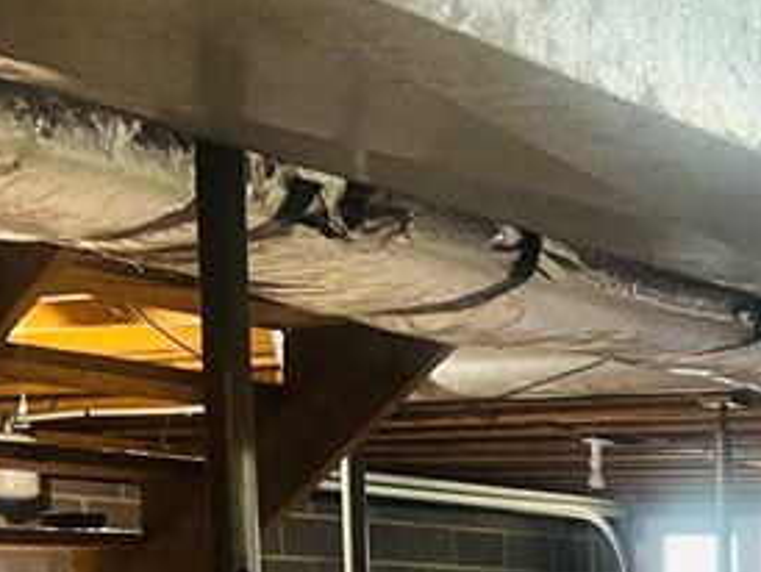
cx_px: 1080
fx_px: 2134
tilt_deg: -7.5
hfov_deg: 18.3
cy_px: 861
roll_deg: -1.2
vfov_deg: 14.3
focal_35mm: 97
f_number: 1.5
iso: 160
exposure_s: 1/60
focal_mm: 5.7
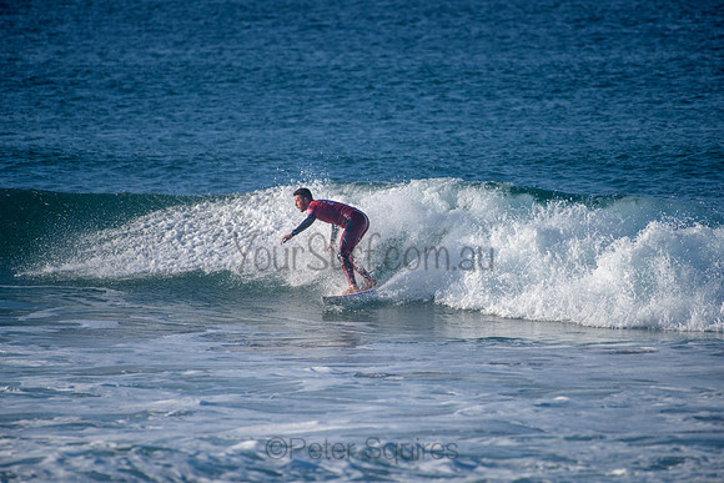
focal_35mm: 517
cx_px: 362
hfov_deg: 4.0
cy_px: 242
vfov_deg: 2.7
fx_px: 10406
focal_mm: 500
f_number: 5.6
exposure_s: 1/2000
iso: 250
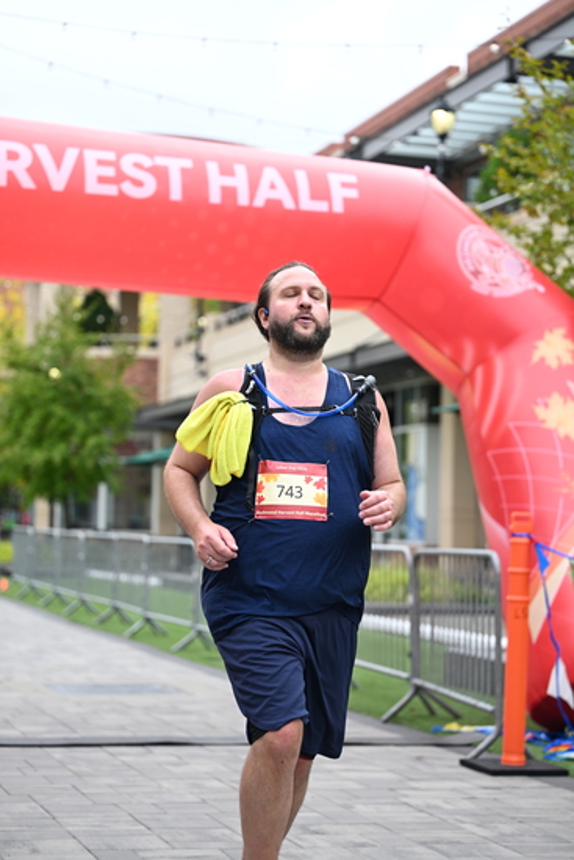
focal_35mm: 78
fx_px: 1864
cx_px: 287
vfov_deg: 26.0
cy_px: 430
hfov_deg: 17.5
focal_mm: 78
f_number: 2.8
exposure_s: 1/1250
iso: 400
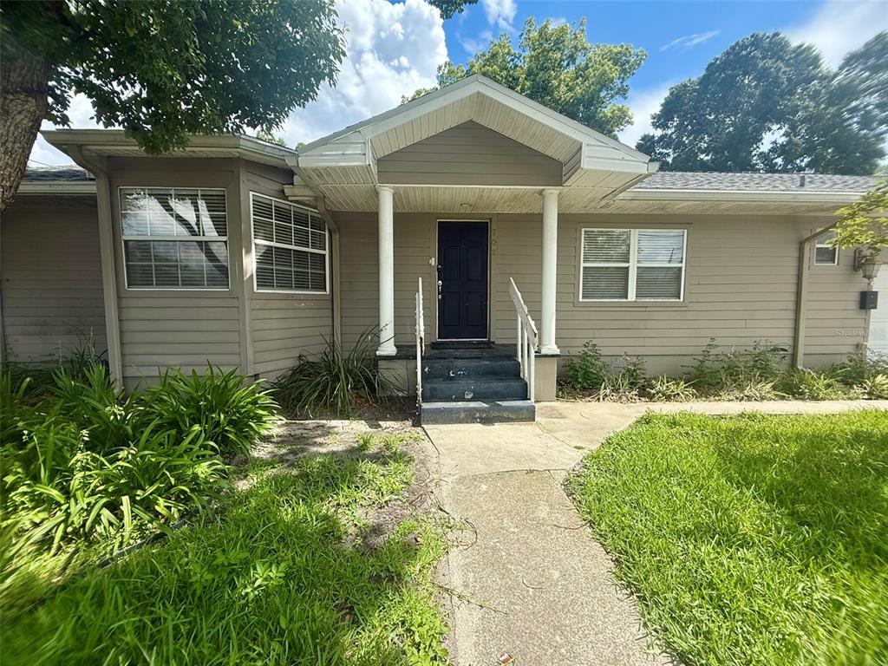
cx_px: 444
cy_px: 333
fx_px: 359
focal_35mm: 14
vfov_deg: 85.7
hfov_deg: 102.1
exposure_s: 1/914
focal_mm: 2.22
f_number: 2.2
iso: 50
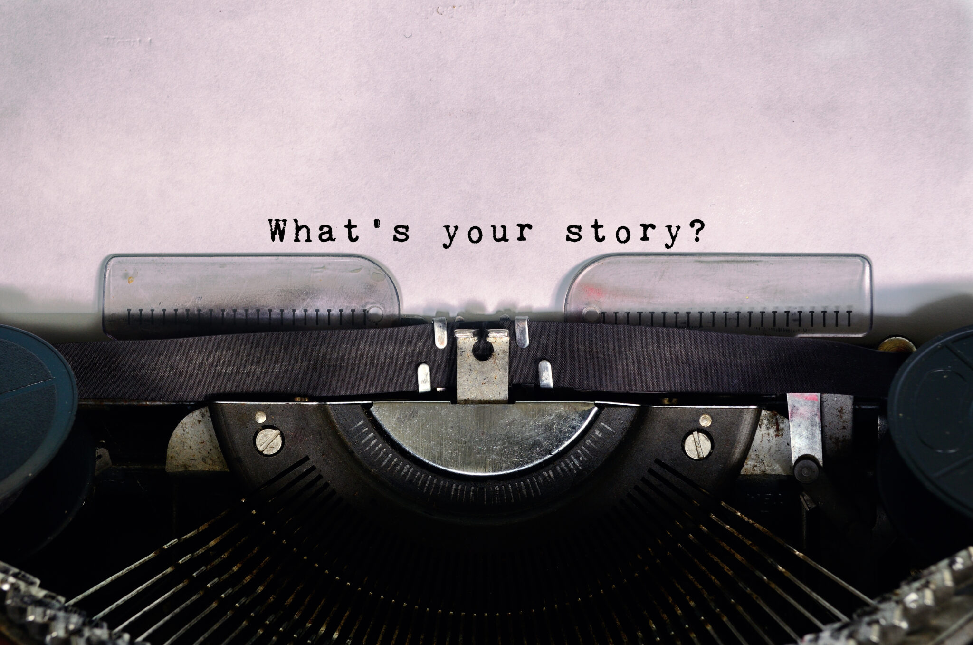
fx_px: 1537
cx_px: 486
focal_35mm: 57
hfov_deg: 35.1
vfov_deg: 23.7
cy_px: 322
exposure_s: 1
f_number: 8
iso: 200
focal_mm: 38
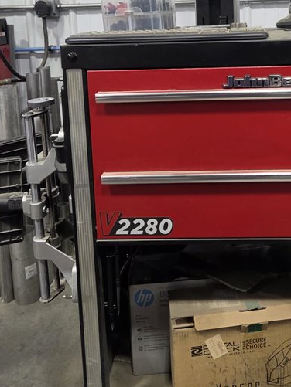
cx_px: 224
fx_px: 493
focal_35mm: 44
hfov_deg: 32.2
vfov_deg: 40.6
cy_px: 61
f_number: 1.8
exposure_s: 1/120
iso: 200
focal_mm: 5.4
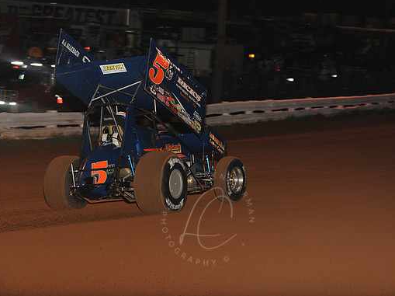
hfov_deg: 14.4
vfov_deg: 10.8
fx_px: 1562
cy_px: 147
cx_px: 207
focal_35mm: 137
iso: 1000
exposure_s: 1/320
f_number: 7.1
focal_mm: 125
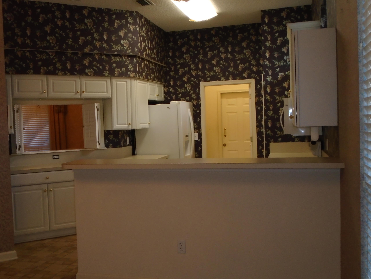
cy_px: 142
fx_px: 450
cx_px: 157
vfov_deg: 34.4
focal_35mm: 42
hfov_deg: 44.6
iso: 200
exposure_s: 1/40
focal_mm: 6.4
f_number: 3.8
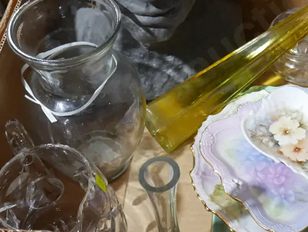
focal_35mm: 64
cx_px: 228
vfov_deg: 22.7
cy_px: 50
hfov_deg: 29.8
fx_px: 570
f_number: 4
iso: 400
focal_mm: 17
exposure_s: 1/60
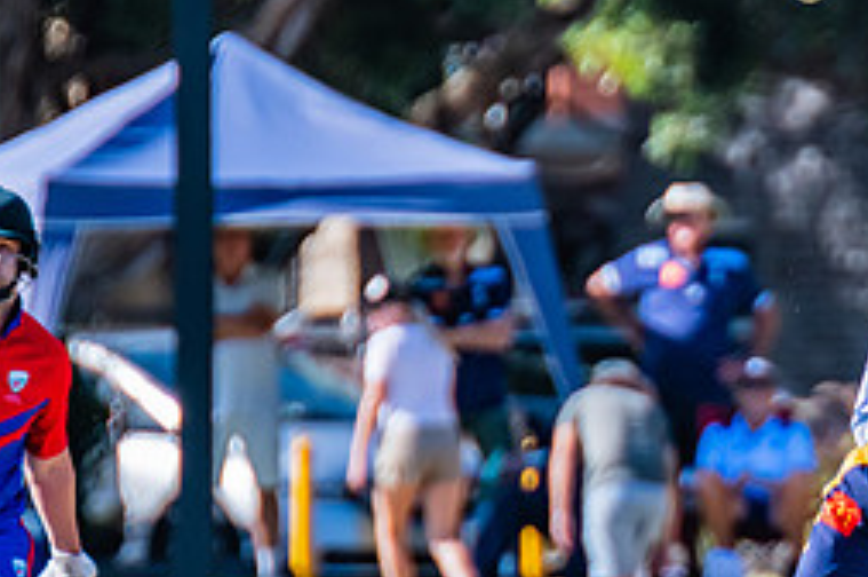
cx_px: 921
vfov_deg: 0.8
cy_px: 599
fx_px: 43223
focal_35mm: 1795
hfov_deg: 1.2
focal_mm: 600
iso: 640
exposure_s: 1/2000
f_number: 6.3
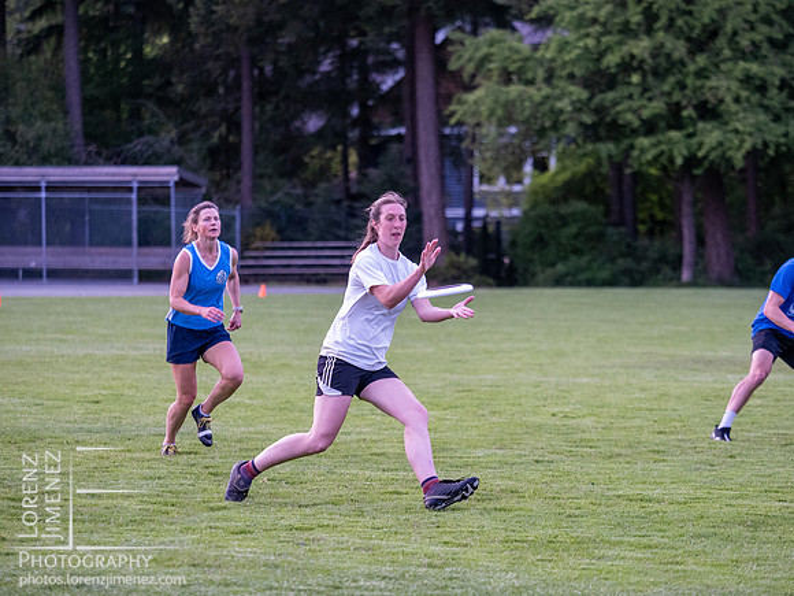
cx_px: 397
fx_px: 4863
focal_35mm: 212
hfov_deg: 9.3
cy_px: 298
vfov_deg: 7.0
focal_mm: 106
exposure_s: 1/800
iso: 1250
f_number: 2.8
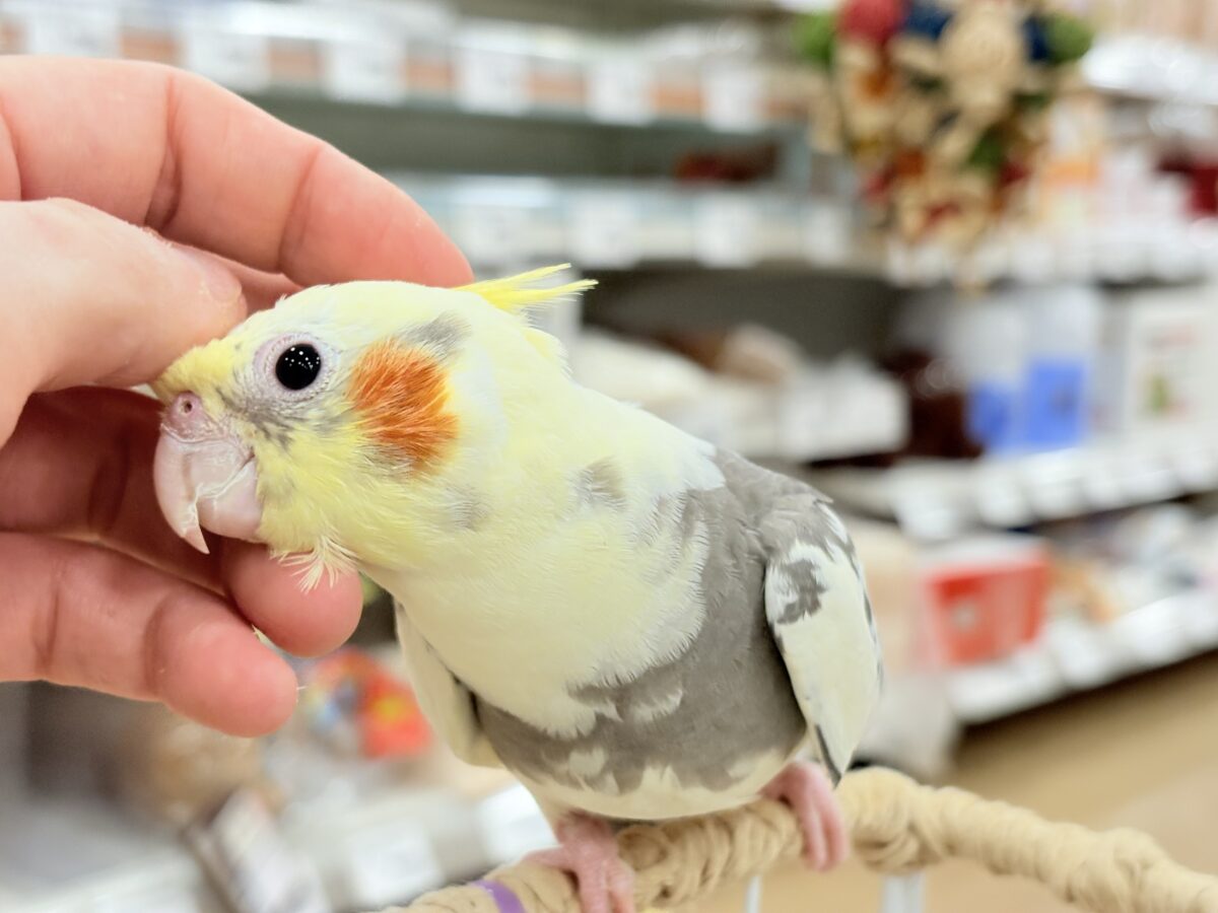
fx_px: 1830
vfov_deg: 28.0
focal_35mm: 52
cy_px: 456
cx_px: 609
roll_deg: -2.0
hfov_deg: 36.8
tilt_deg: -9.2
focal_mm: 5.96
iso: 100
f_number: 1.6
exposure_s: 1/100
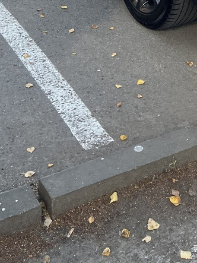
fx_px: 714
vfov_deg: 18.6
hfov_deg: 15.2
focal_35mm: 94
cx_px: 225
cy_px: -122
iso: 50
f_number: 1.6
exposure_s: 1/384
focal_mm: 5.1
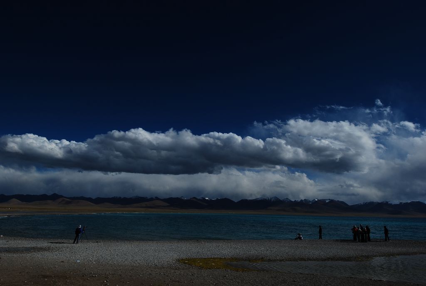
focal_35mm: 26
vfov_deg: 50.6
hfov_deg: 70.3
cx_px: 213
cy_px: 143
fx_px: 302
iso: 100
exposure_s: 1/200
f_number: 16
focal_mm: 17
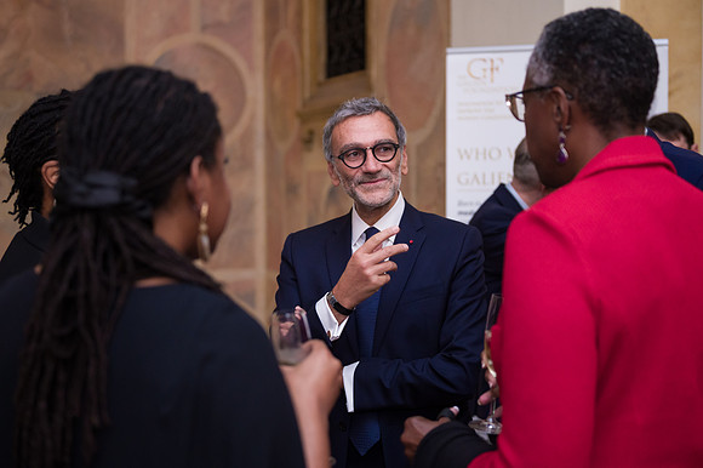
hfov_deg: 35.4
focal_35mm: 57
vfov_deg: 24.0
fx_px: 1103
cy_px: 234
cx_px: 352
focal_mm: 55
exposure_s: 1/200
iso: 1600
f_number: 3.2
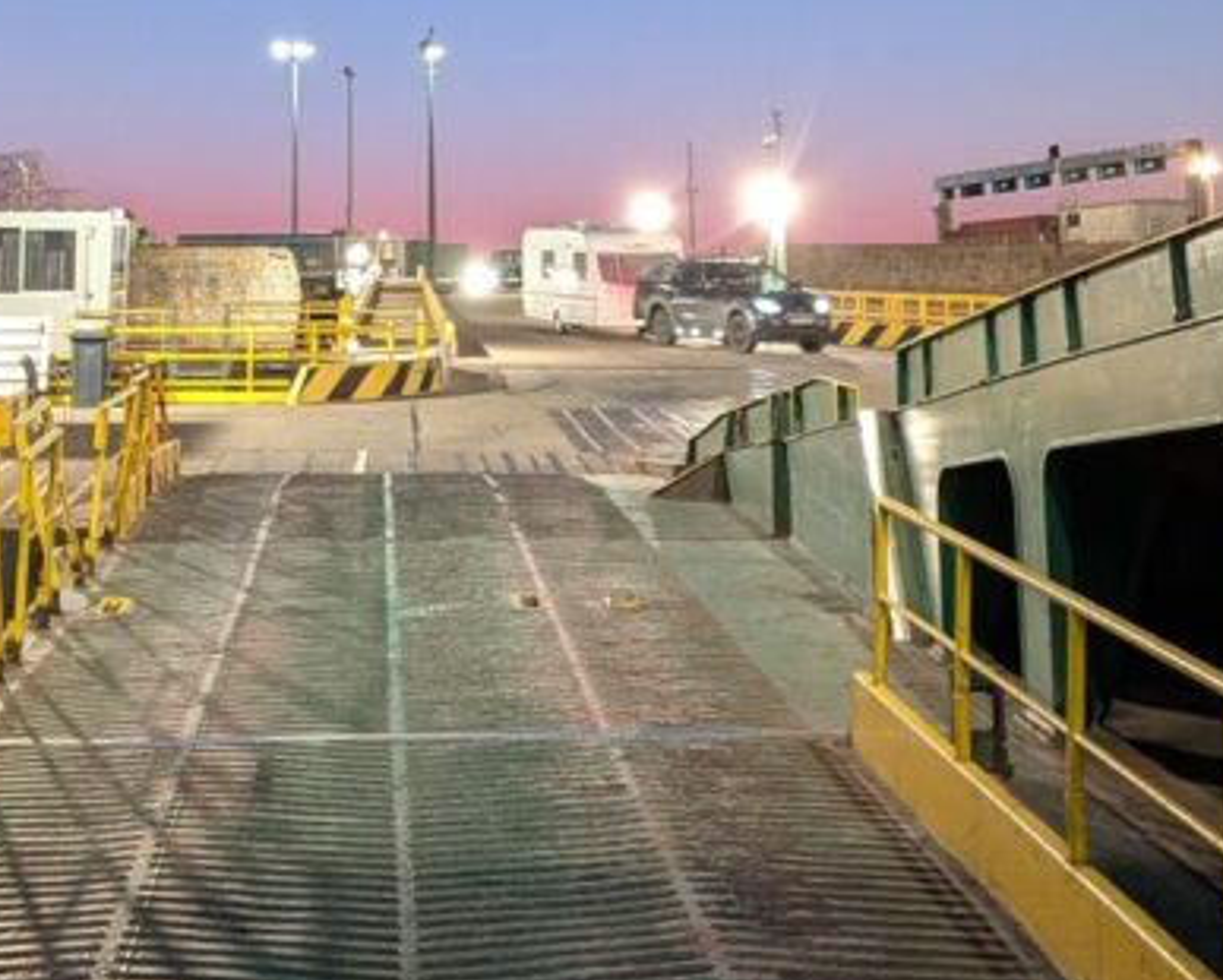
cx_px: 408
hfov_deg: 30.2
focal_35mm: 62
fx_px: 2245
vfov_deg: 23.3
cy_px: -60
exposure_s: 1/25
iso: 302
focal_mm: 4.53
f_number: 1.7
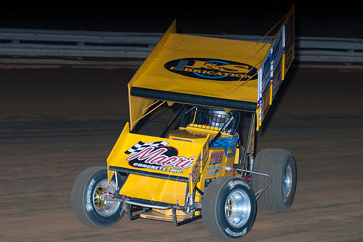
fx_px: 1220
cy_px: 122
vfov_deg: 11.3
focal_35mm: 121
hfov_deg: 16.9
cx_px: 182
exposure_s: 1/400
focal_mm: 80
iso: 200
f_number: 4
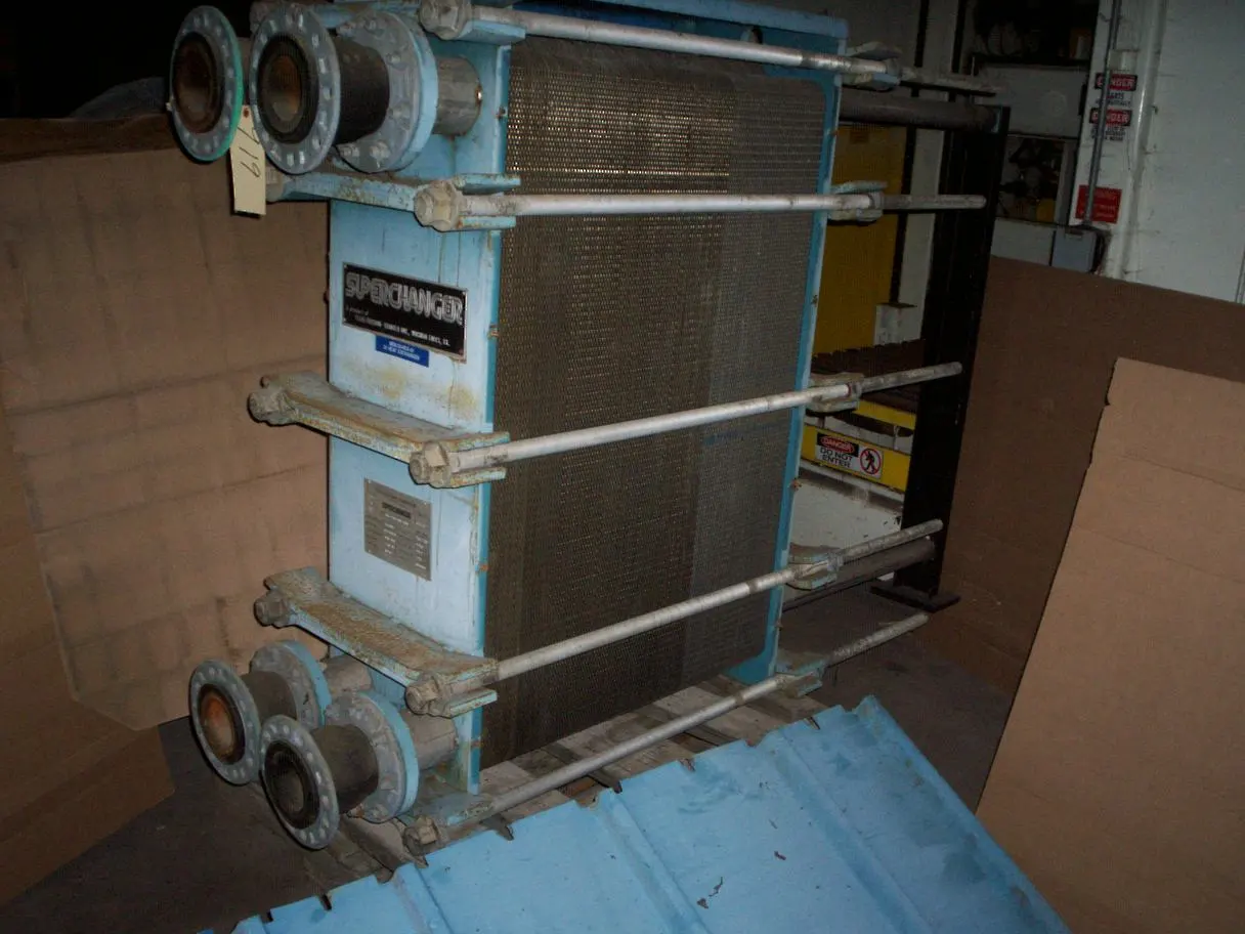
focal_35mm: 36
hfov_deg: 51.4
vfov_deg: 39.7
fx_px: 1295
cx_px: 622
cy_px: 467
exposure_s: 1/64
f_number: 4.5
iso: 140
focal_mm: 5.9
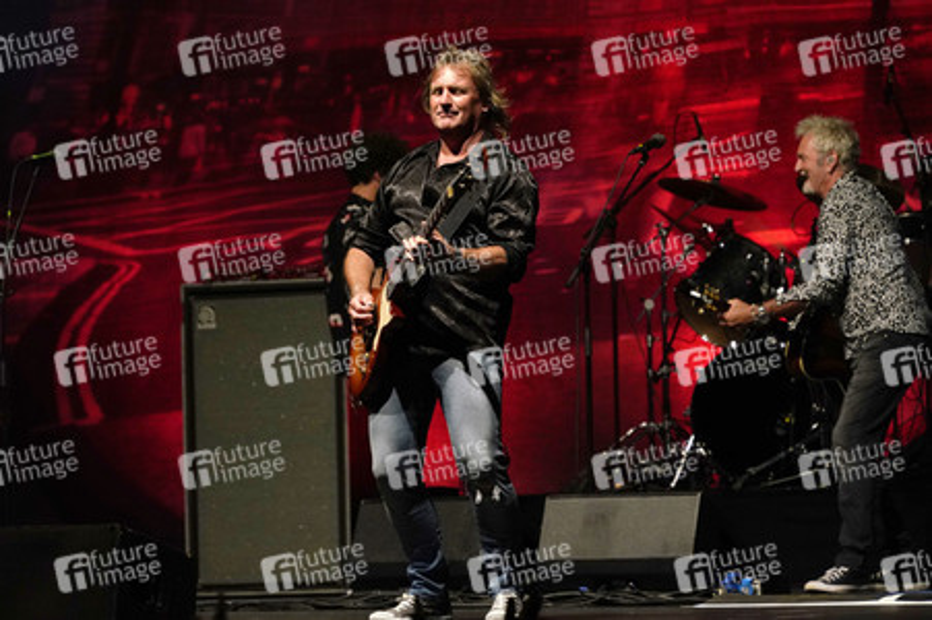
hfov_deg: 12.4
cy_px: 310
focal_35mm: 166
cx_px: 466
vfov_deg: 8.3
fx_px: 4294
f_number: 5.6
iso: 1600
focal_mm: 166
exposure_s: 1/100
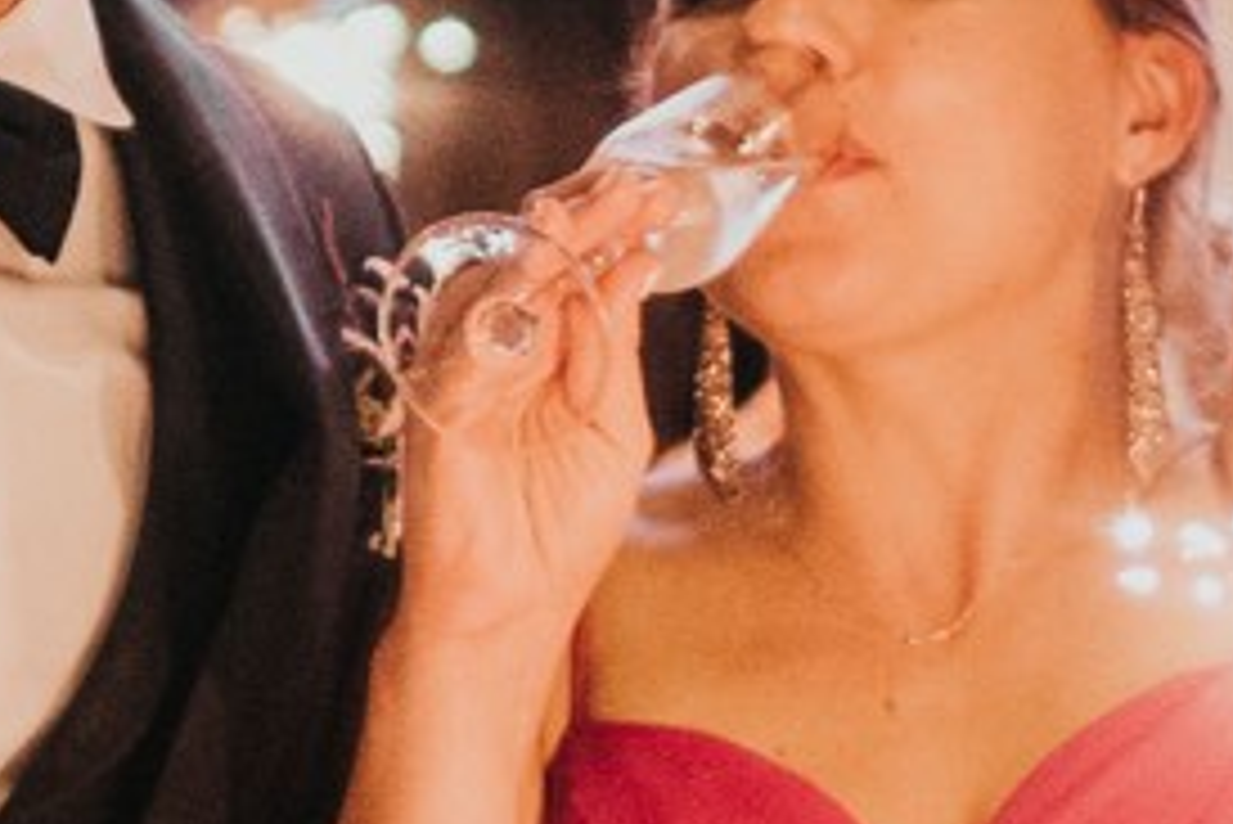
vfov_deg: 6.0
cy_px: 680
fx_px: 7881
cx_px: 99
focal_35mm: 230
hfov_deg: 8.9
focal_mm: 35
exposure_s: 1/250
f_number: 1.4
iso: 3200
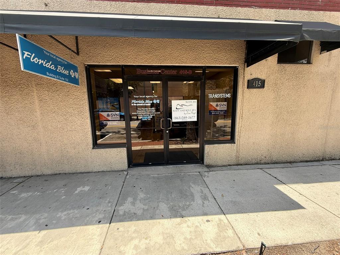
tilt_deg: -7.8
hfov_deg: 102.1
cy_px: 128
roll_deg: +0.8
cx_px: 170
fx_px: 138
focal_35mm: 14
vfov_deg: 85.7
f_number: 2.2
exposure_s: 1/200
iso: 50
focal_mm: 2.22
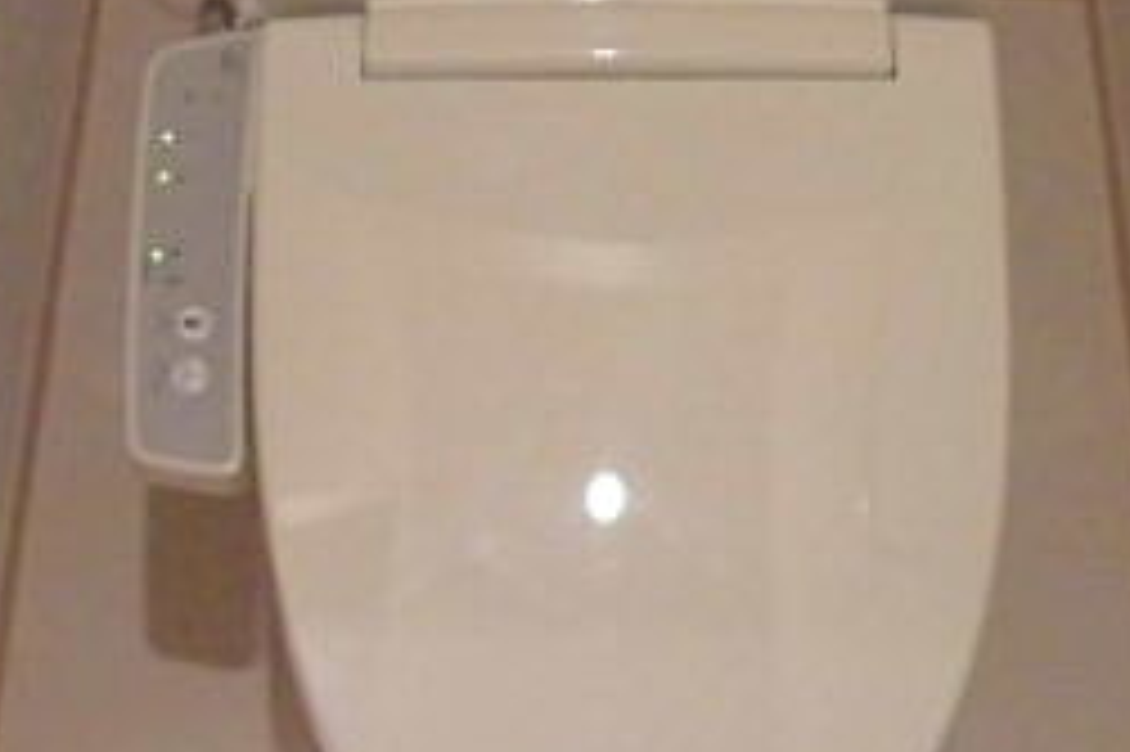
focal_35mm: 69
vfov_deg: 19.0
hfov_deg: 29.3
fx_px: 2164
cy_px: -59
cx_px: 581
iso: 800
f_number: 3.5
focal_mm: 4.6
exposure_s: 1/40
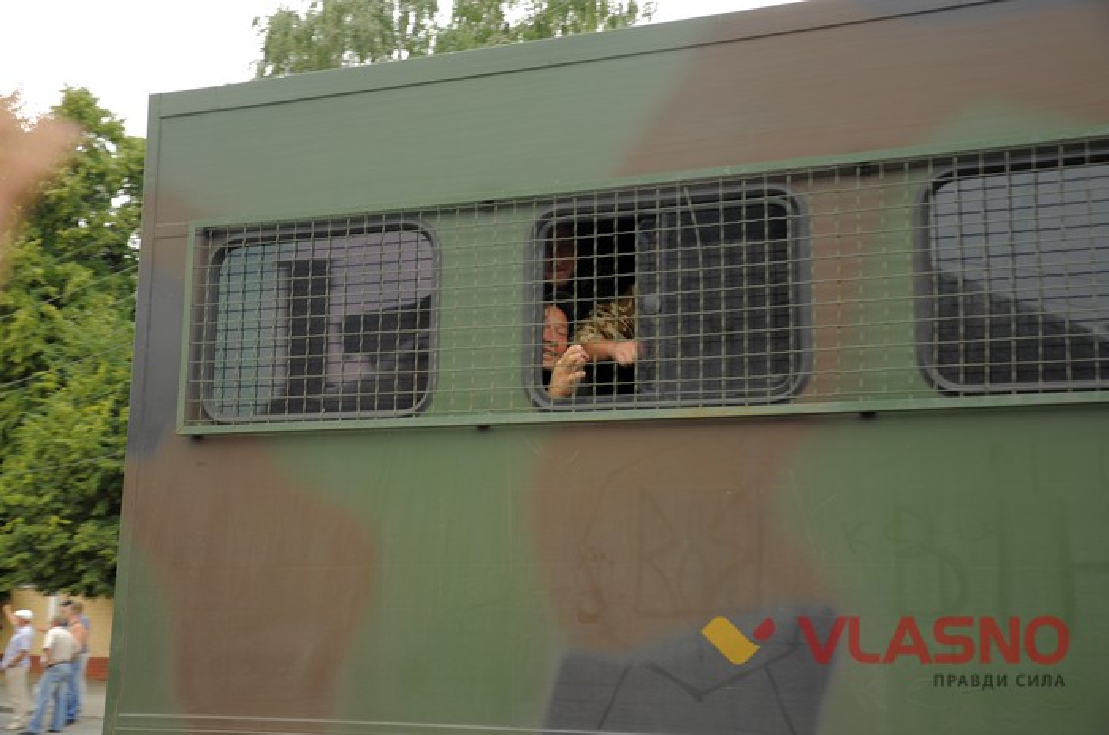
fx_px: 1476
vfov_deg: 28.0
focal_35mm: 48
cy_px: 368
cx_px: 554
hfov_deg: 41.2
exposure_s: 1/80
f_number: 4.5
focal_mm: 32
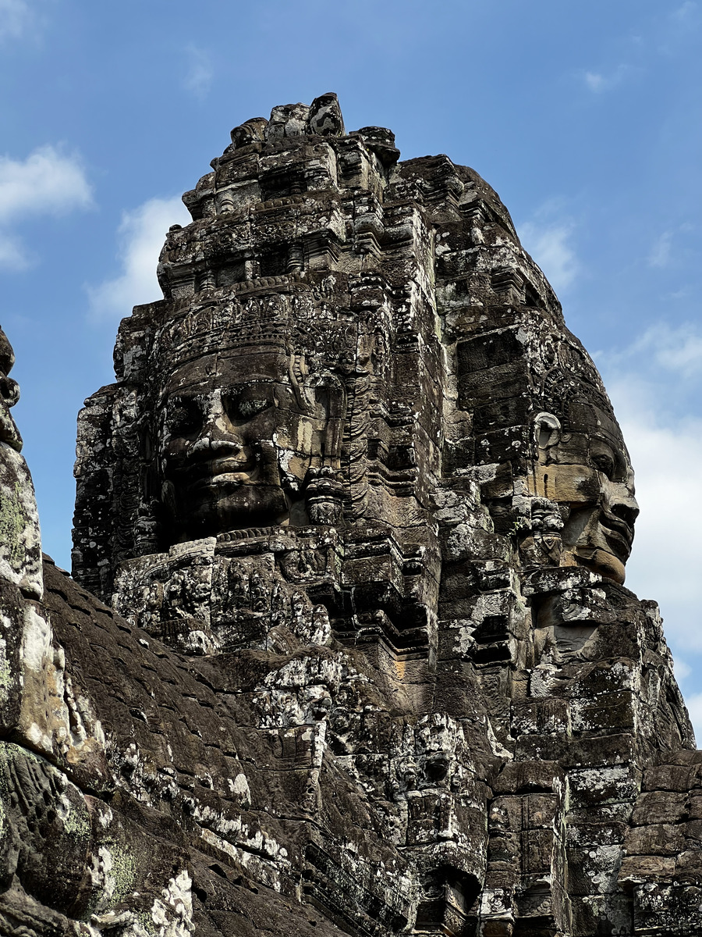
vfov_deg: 25.3
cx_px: 351
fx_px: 2082
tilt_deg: +28.4
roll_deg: +1.5
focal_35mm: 77
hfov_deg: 19.1
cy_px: 468
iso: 32
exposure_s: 1/521
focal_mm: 9
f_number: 2.8
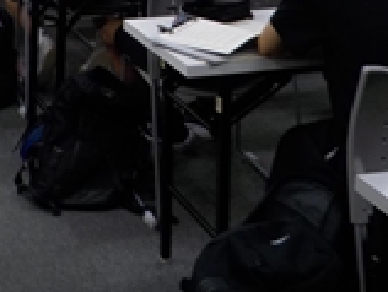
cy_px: -93
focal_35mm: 85
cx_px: 111
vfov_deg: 16.4
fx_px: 954
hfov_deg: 22.8
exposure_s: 1/40
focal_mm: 4.1
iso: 125
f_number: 3.3
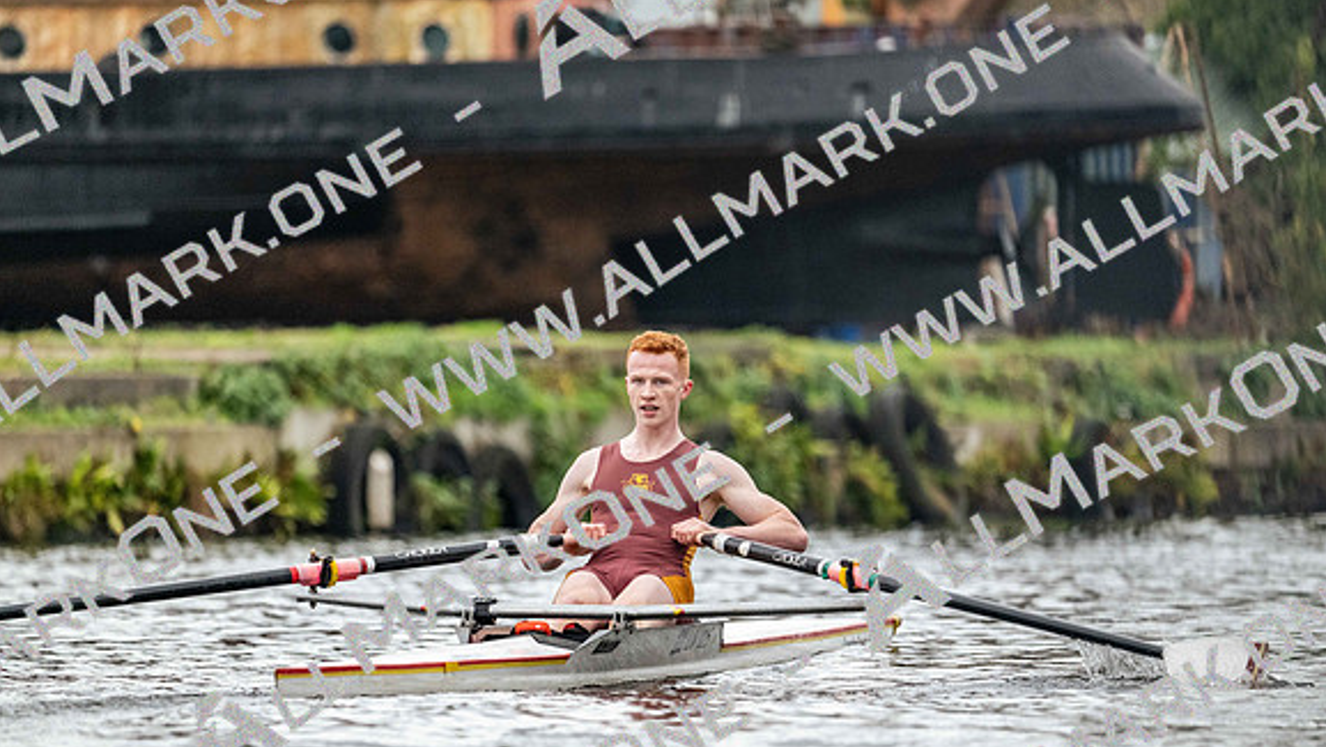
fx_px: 14807
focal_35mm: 421
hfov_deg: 5.1
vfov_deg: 2.9
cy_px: 436
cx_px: 662
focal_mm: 400
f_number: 4.5
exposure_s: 1/2500
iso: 2800
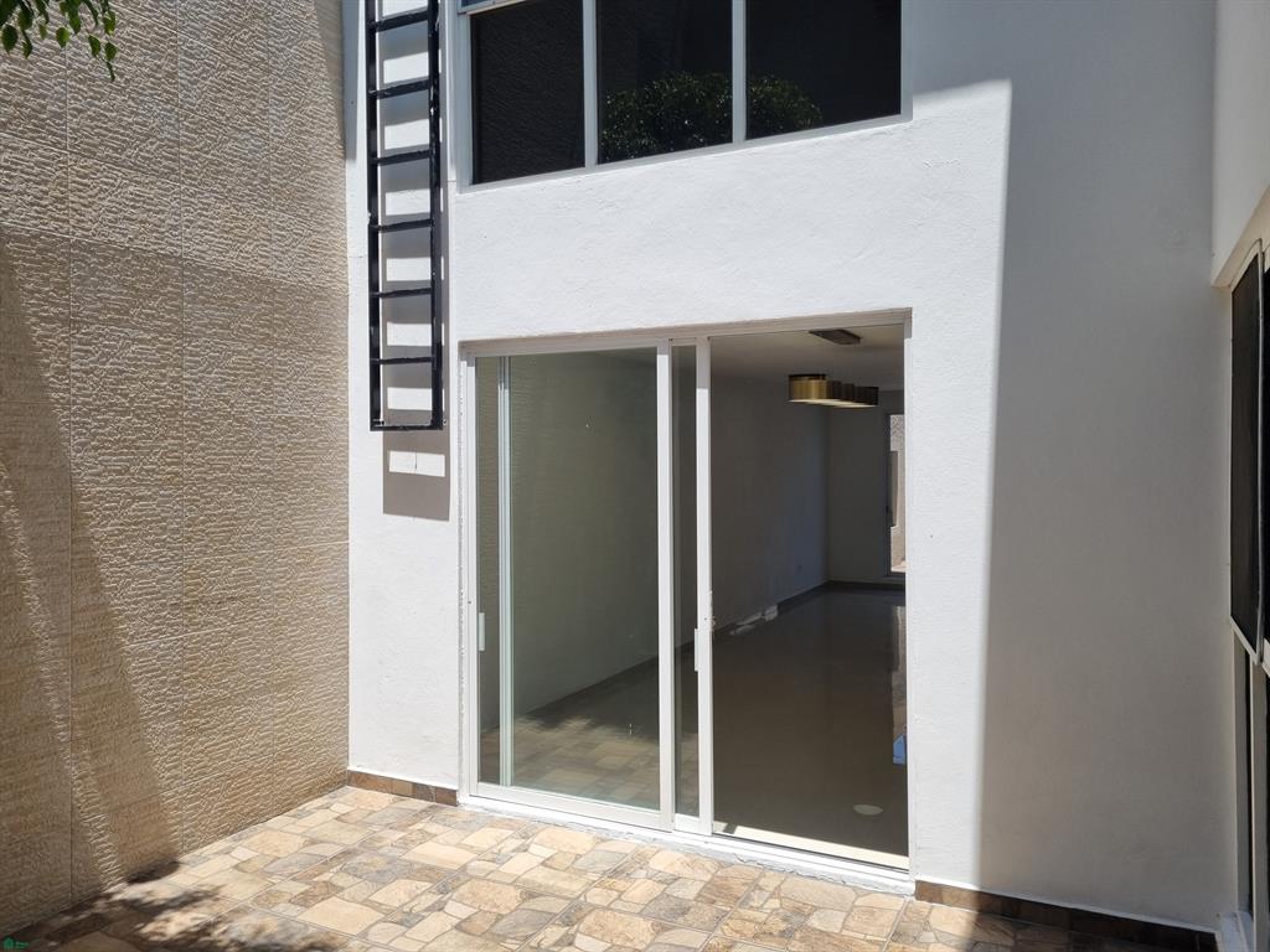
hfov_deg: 67.3
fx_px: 954
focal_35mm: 26
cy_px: 476
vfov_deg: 53.1
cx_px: 635
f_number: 1.8
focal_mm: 5.4
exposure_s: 1/2576
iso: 50
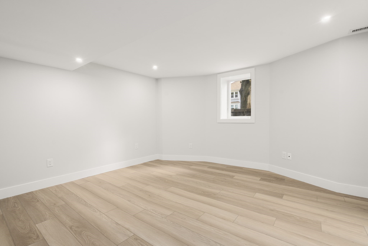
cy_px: 123
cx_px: 184
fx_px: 164
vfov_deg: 73.7
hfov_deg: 96.7
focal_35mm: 16
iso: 400
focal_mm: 16
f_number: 7.1
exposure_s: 1/5
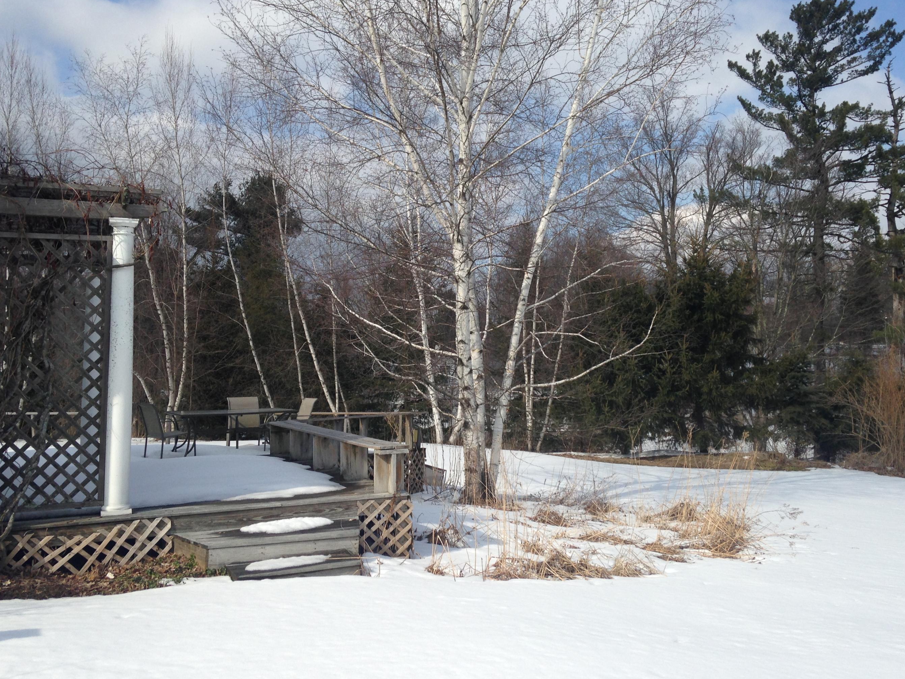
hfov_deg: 50.1
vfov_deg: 38.7
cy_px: 334
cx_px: 474
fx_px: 967
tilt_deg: -0.2
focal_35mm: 37
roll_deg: +1.2
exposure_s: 1/1869
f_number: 2.4
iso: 50
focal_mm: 4.12
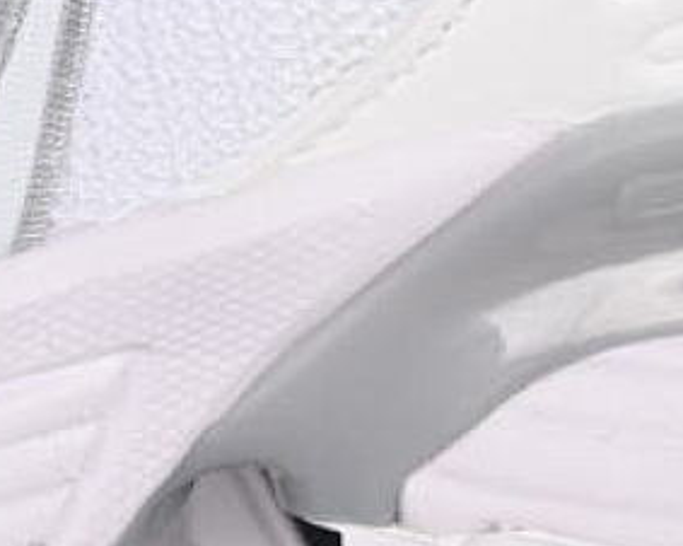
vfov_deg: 5.7
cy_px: -188
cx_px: -41
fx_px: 5434
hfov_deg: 7.2
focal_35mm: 269
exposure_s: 1/80
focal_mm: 50
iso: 160
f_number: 7.1
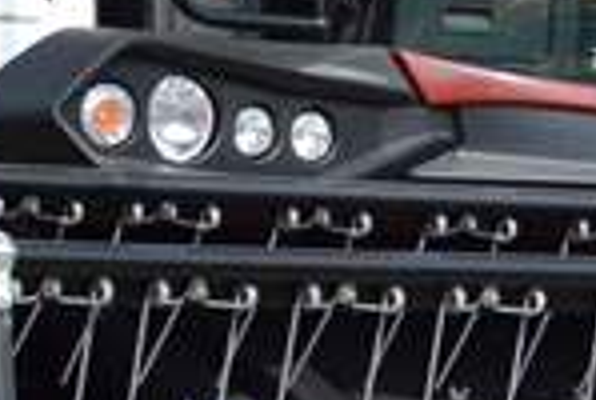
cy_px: 68
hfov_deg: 6.7
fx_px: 4993
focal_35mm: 301
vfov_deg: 4.6
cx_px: 1092
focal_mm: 26
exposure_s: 1/1600
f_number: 5.6
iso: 400
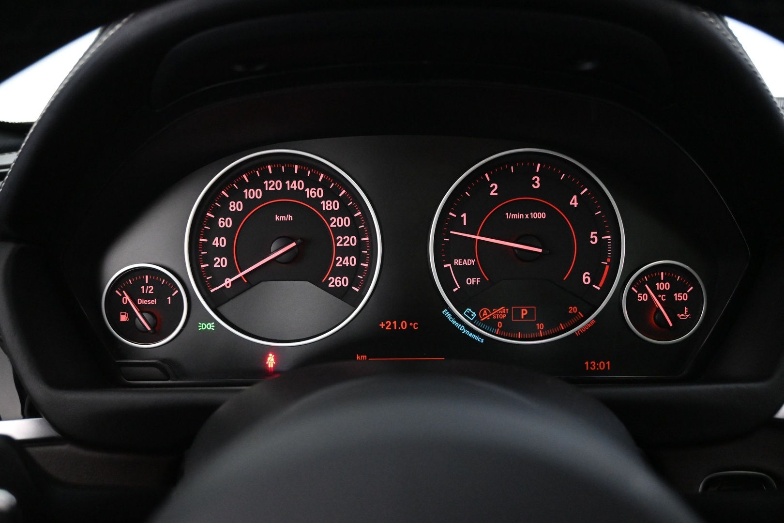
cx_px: 392
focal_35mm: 31
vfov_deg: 42.6
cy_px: 262
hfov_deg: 60.7
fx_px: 670
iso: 5000
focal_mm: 20.5
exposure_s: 1/30
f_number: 3.8
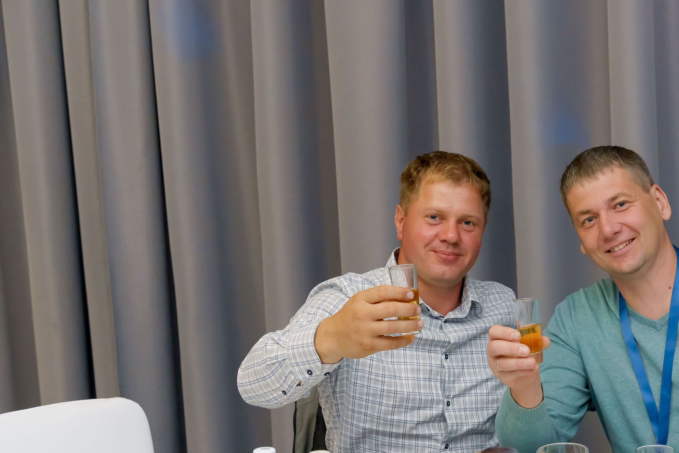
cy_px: 330
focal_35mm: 64
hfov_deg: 30.7
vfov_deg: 21.1
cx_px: 534
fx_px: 1207
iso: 3200
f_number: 5
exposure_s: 1/125
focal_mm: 40
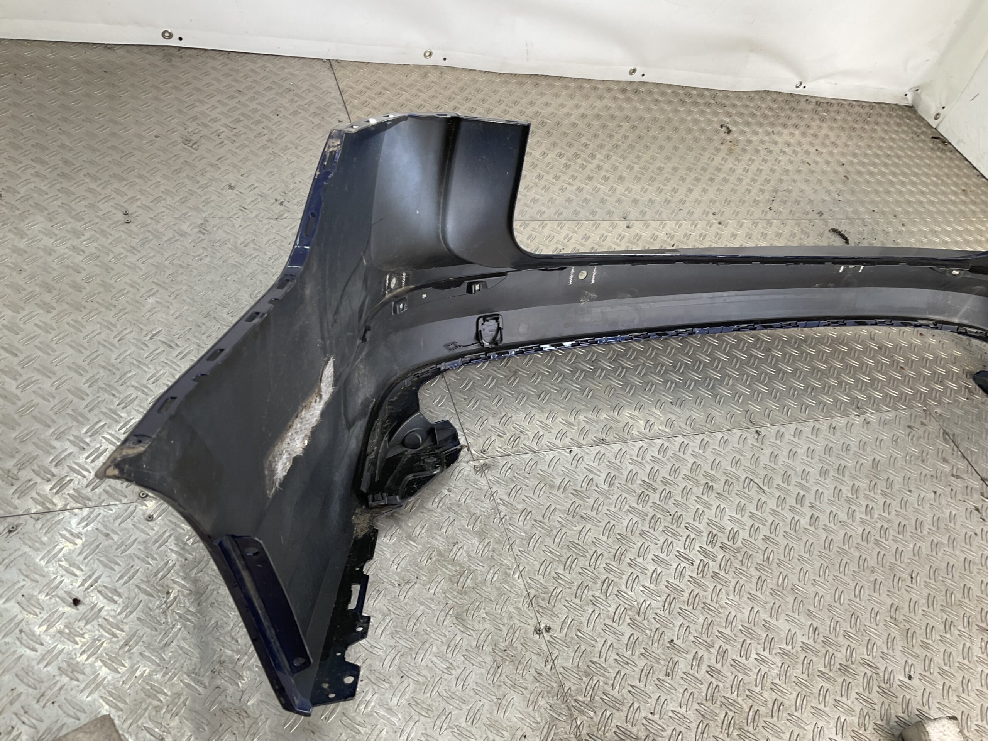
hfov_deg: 61.7
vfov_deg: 48.2
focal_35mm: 29
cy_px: 370
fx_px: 828
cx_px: 494
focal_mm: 3
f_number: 1.8
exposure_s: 1/109
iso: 16
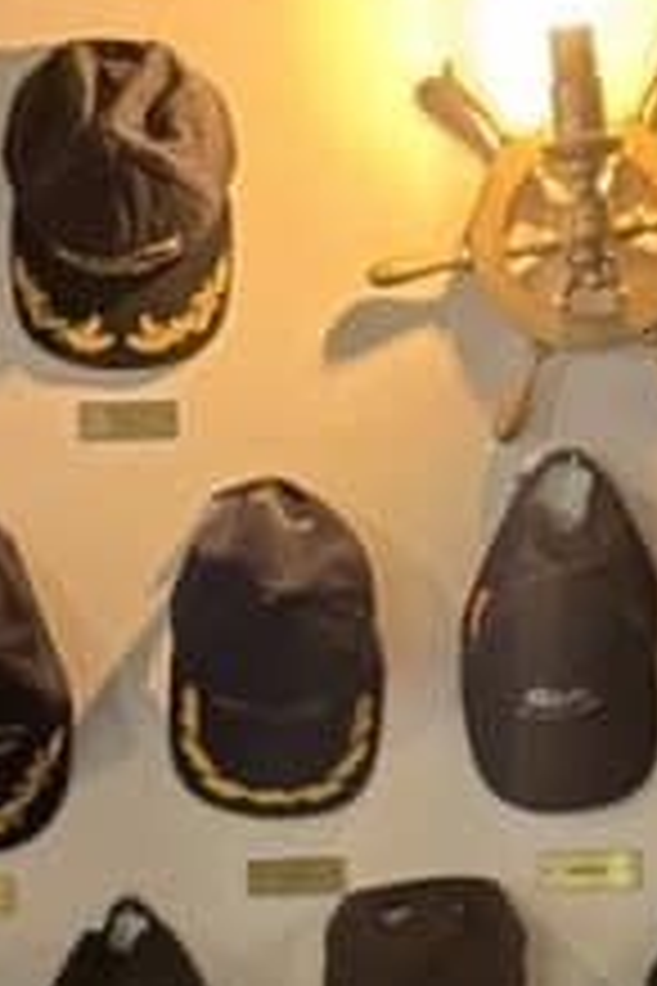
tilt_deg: -4.1
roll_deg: +0.3
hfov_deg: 5.9
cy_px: 1517
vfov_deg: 8.6
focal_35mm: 233
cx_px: 176
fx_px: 6378
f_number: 1.78
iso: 400
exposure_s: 1/33
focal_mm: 6.76
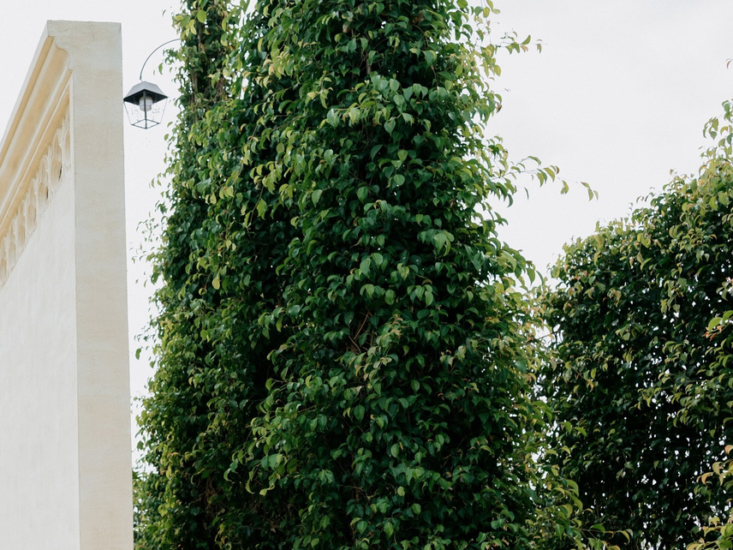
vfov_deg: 21.1
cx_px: -81
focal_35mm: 69
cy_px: 423
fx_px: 1461
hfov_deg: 25.9
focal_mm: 24
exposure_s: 1/640
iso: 200
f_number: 4.5
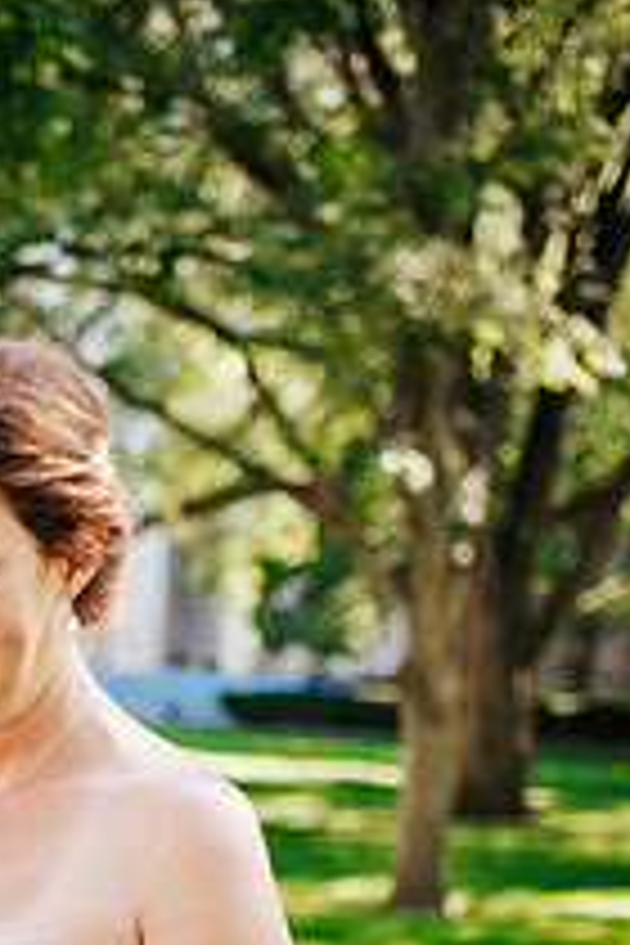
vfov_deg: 25.6
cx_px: -9
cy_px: 958
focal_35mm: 75
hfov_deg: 17.7
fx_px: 1969
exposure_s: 1/500
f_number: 2.2
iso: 125
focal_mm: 35
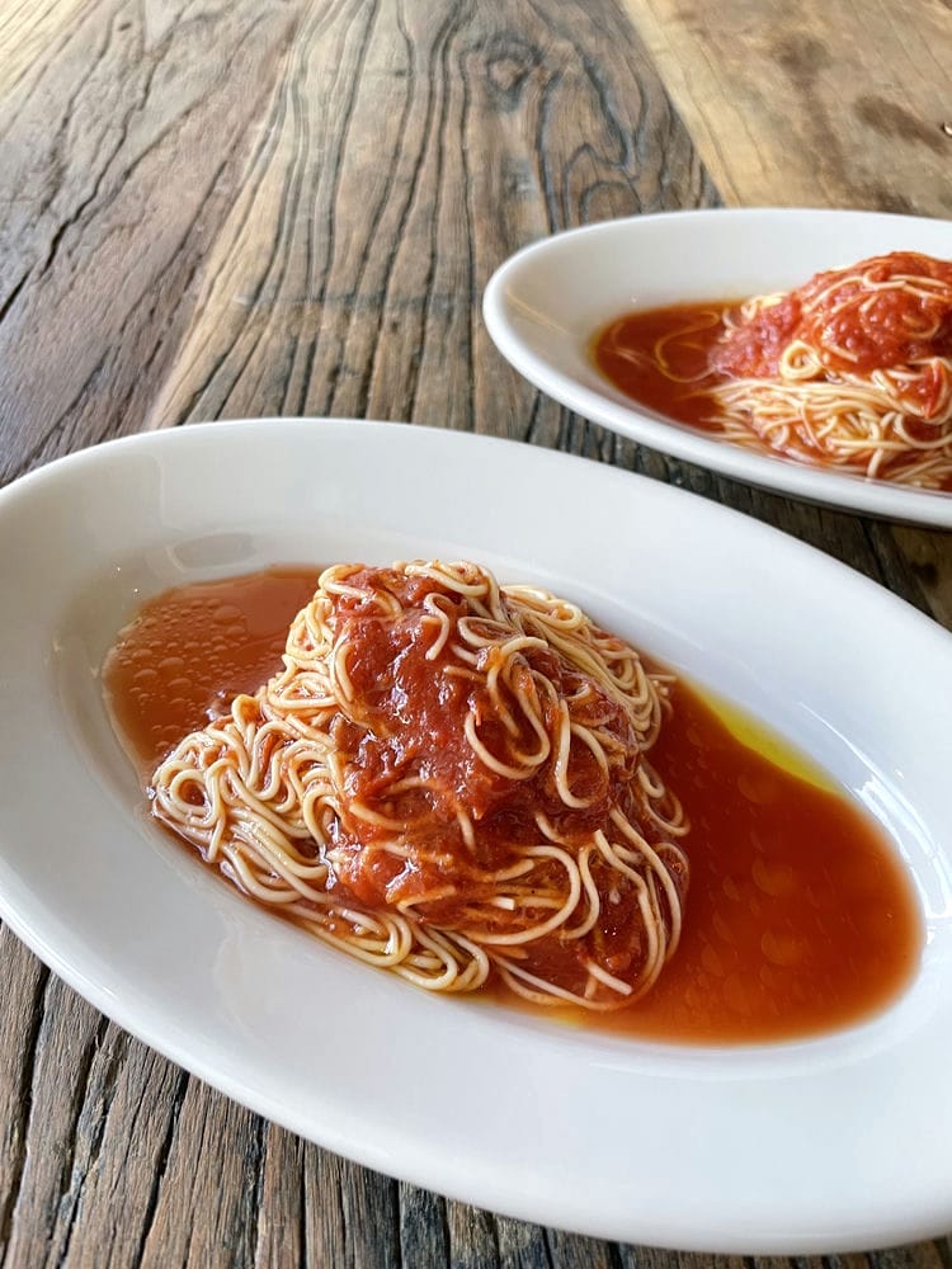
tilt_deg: -45.5
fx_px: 953
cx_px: 476
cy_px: 634
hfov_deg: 53.1
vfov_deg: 67.3
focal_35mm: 26
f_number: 1.6
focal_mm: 4.2
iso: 200
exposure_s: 1/60
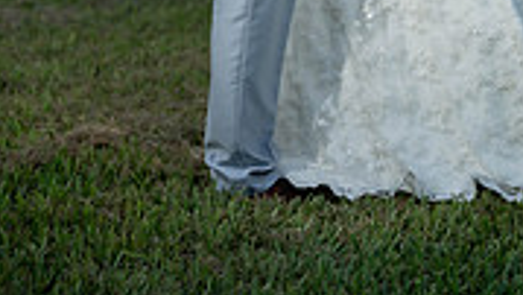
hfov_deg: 15.1
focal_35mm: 142
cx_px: 318
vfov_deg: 8.1
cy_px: -324
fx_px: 1971
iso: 250
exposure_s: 1/2500
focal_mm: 54
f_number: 2.5
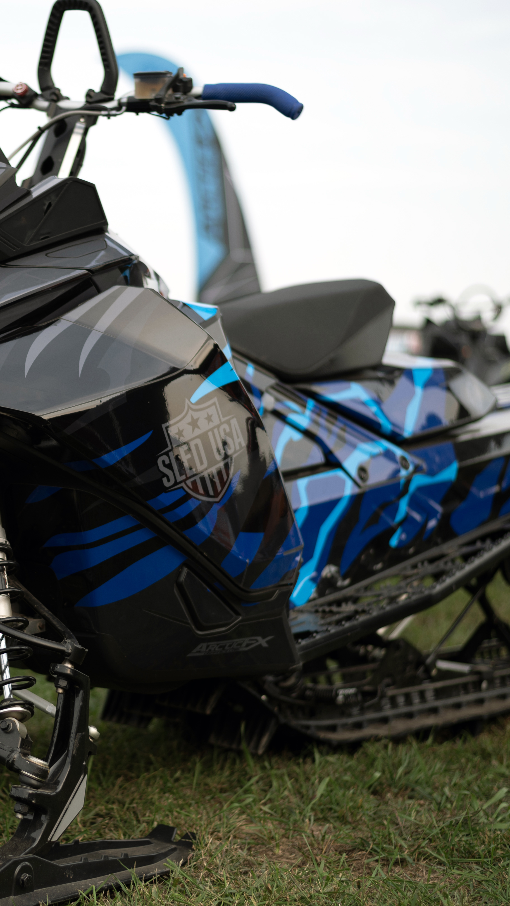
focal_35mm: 79
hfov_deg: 15.1
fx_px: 1899
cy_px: 453
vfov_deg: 26.8
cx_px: 36
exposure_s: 1/640
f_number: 2.2
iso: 100
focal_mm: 50
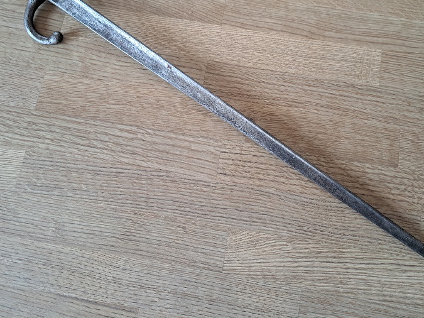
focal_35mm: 32
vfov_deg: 43.6
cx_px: 218
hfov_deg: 56.8
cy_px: 110
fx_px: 392
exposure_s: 1/50
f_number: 1.8
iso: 160
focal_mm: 5.23
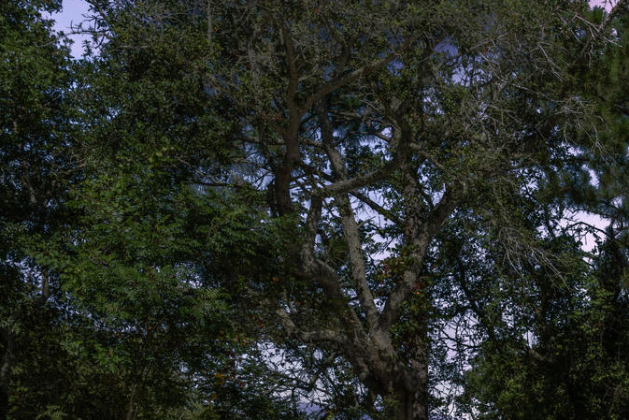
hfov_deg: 22.9
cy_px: 560
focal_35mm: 73
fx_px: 1276
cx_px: 926
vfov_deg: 17.4
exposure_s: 1/500
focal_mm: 24
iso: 100
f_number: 8
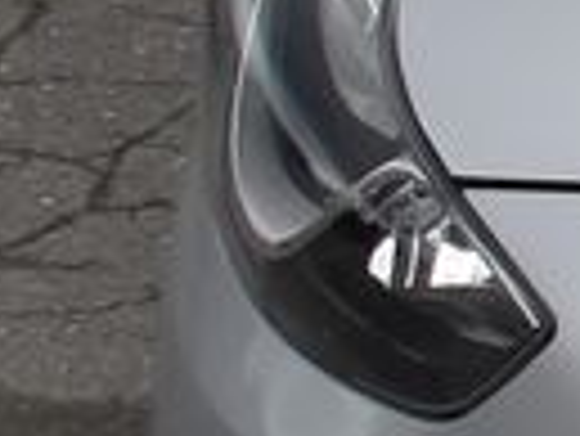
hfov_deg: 7.3
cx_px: 2158
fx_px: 3589
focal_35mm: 214
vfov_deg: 6.9
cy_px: -58
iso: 100
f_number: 3
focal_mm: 4.9
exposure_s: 1/281
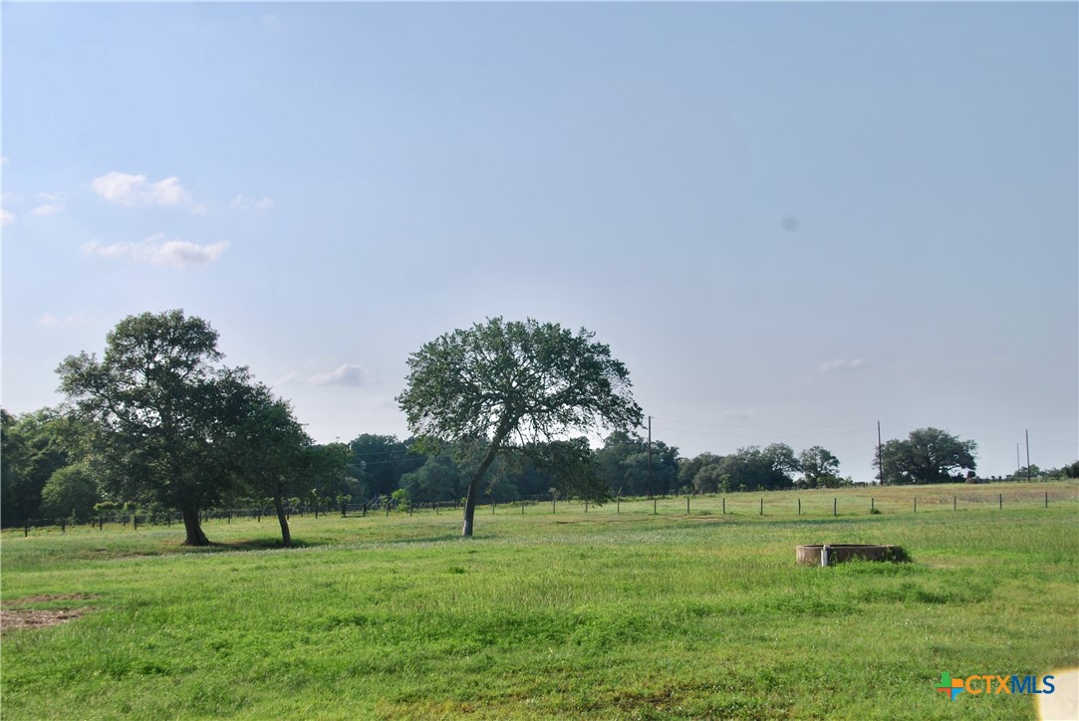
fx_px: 1980
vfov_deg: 20.6
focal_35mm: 66
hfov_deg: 30.5
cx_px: 540
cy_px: 360
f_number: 9
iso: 100
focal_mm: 44
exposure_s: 1/320
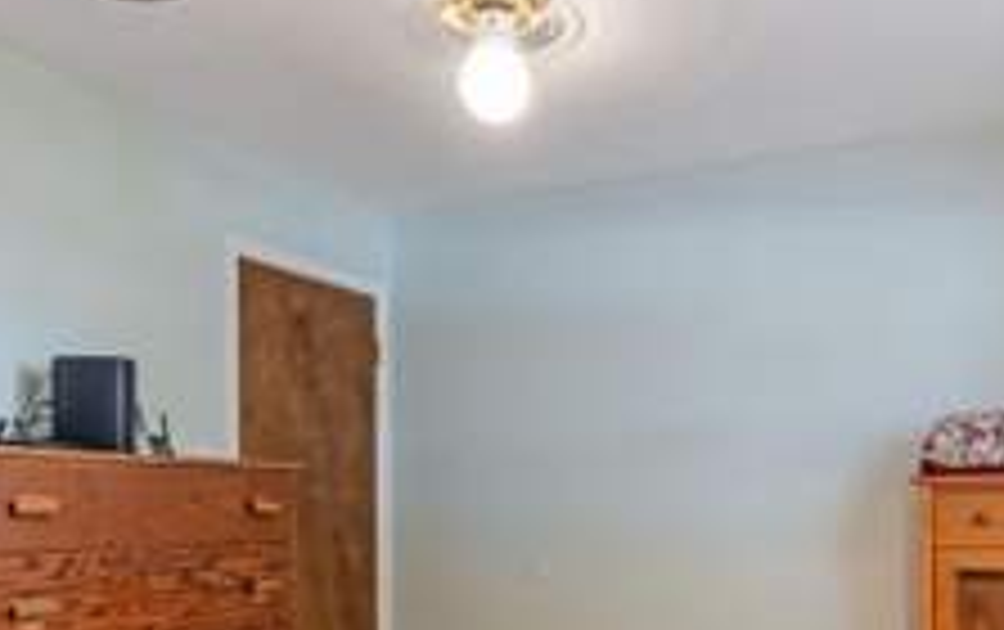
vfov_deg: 34.3
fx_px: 989
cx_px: 621
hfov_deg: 53.3
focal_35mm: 36
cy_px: 502
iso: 250
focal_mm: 11
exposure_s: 1/50
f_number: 9
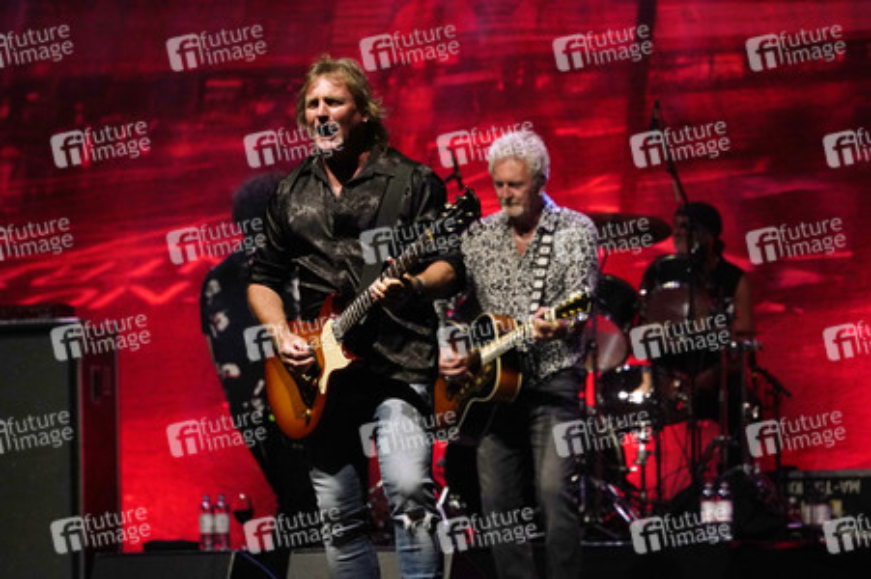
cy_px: 290
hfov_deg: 10.3
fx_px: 4835
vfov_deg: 6.9
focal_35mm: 200
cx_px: 436
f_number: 5.6
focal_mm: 200
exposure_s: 1/100
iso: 1600
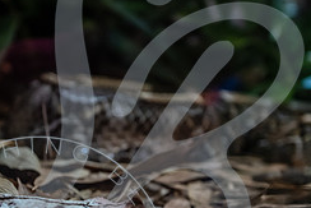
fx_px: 493
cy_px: 160
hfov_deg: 34.7
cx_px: 102
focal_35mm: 57
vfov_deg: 23.5
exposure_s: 1/250
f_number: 2.8
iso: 1600
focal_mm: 24
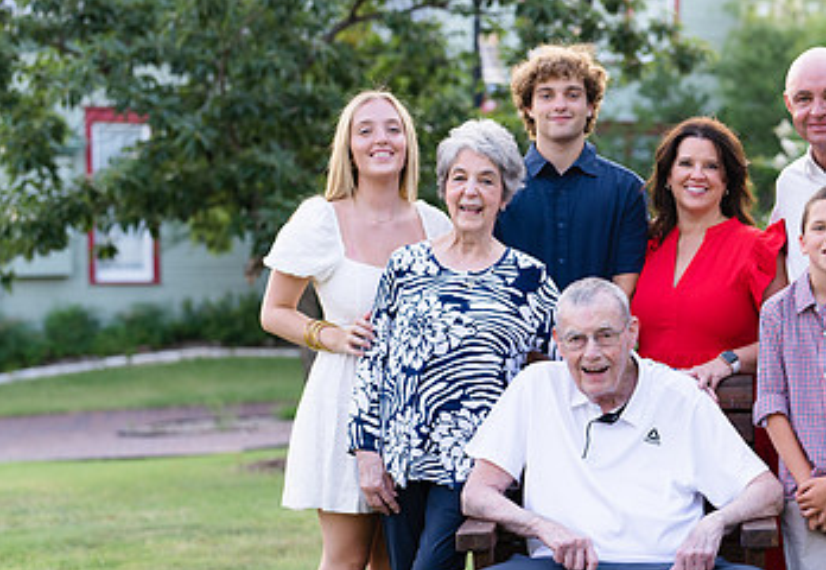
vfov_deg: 16.2
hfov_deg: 23.1
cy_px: 373
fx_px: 1994
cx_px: 667
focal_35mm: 86
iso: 160
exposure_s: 1/320
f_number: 2
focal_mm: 50
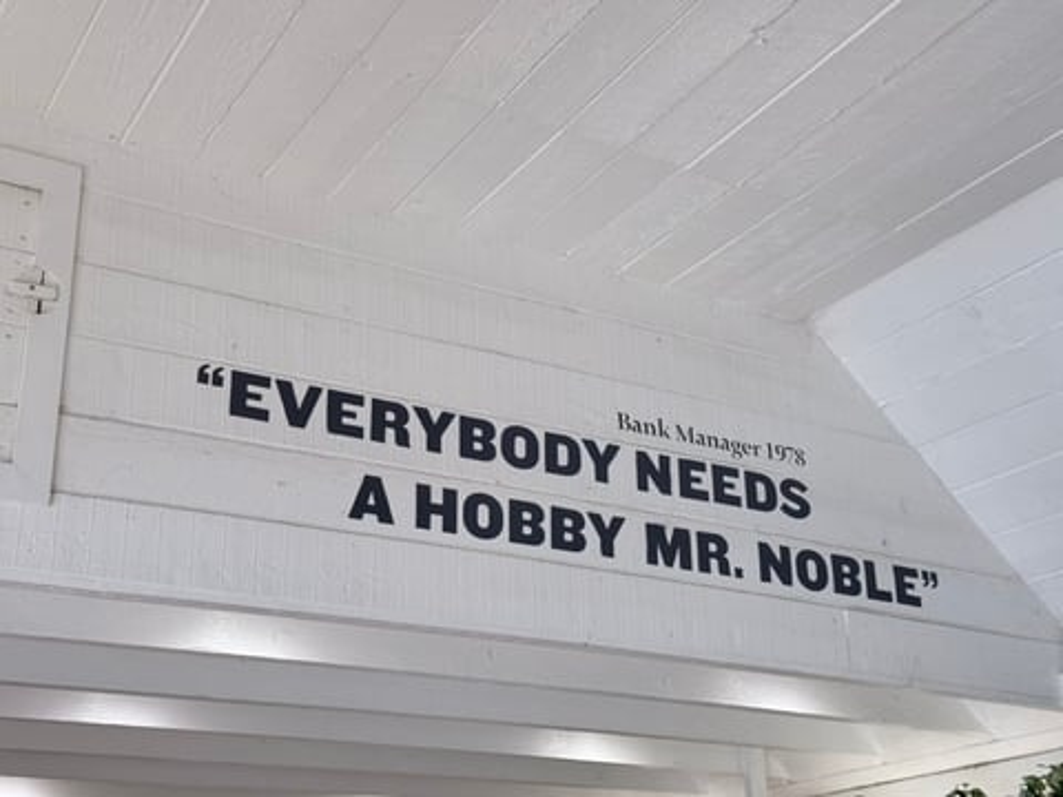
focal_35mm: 48
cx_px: 532
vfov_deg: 30.3
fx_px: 1474
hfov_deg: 39.7
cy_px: 398
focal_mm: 6.76
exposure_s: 1/100
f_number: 1.78
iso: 100
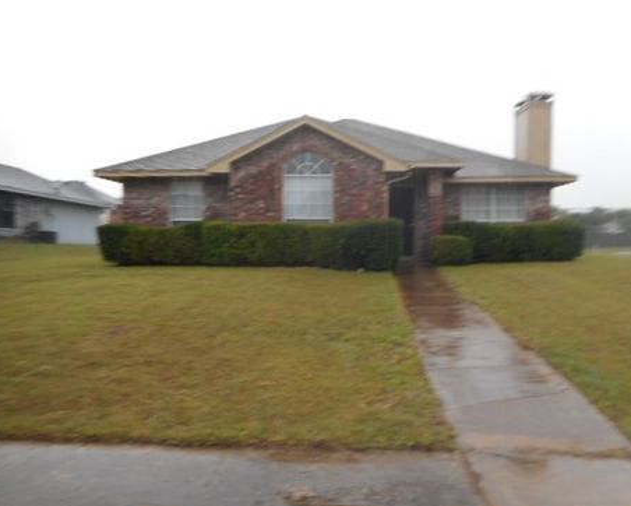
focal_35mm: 27
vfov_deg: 53.2
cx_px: 342
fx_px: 504
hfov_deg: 63.9
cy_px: 252
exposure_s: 1/40
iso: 80
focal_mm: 4.5
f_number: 3.7
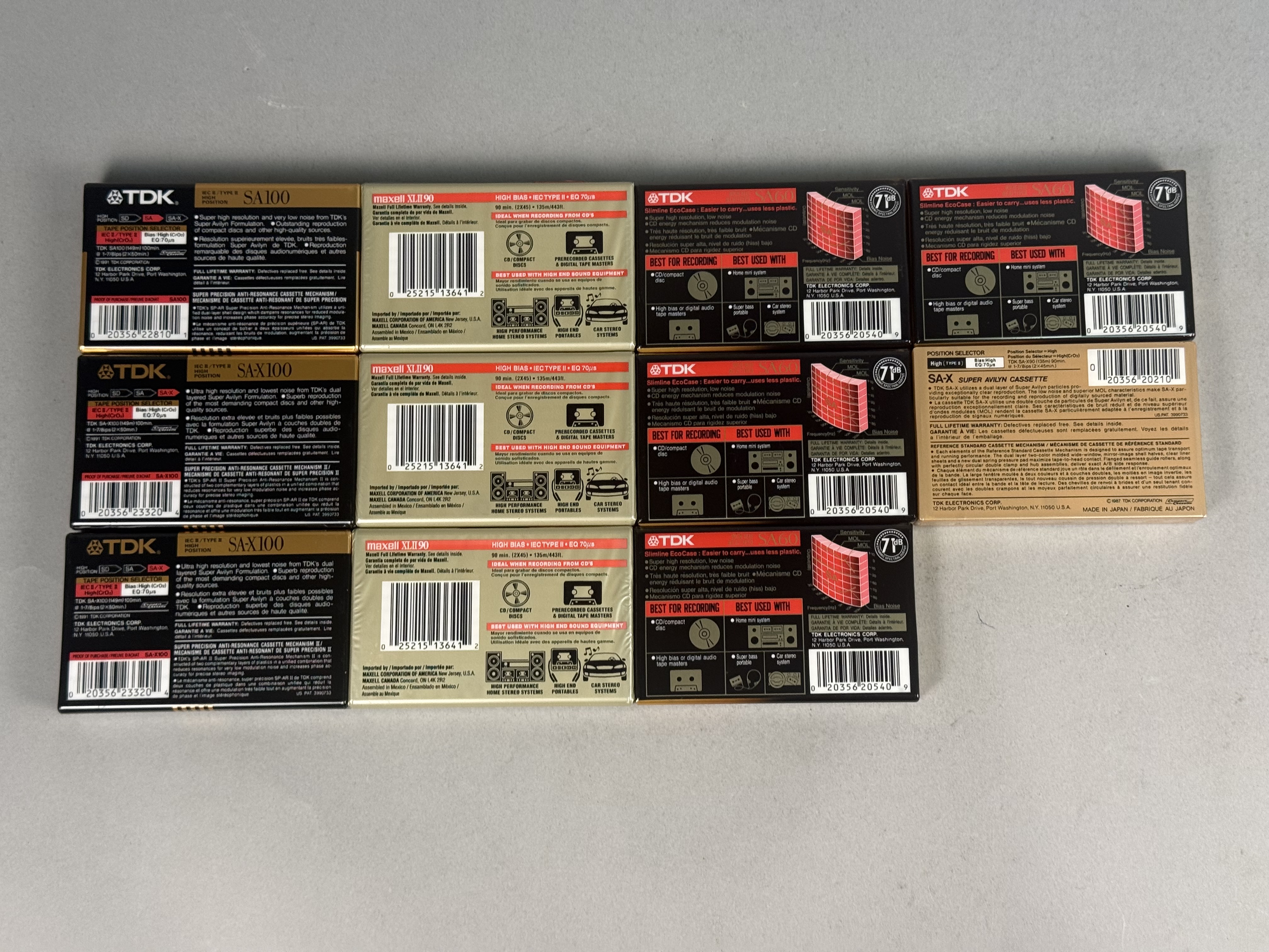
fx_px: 1760
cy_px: 476
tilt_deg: -80.6
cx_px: 634
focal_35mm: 48
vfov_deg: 30.3
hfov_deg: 39.7
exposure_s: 1/60
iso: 64
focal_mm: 6.76
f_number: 1.78
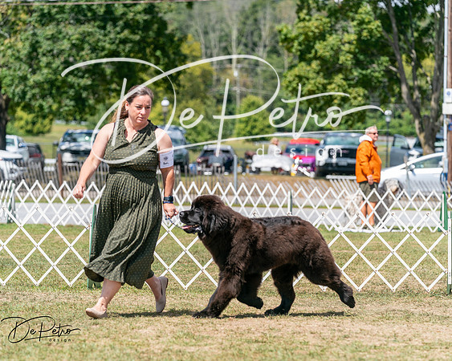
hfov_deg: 11.6
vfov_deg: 9.3
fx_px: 2229
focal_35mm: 167
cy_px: 180
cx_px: 226
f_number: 4.5
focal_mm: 148
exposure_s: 1/1600
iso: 250
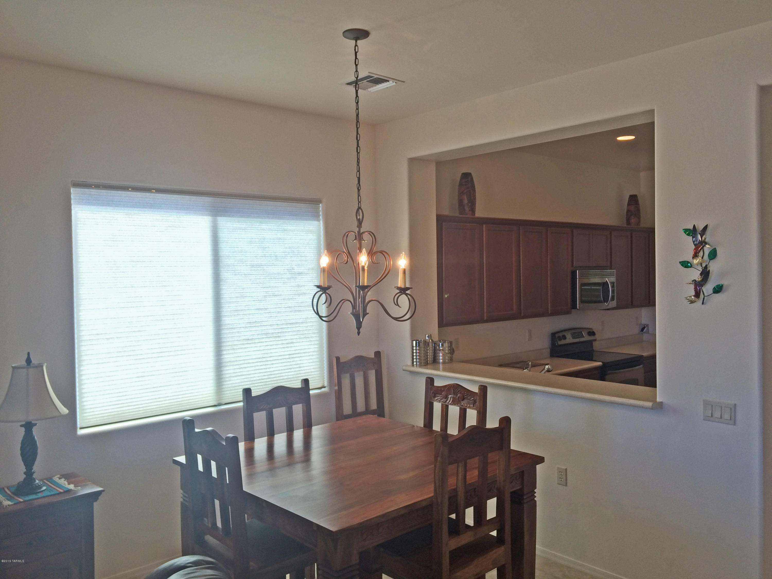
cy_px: 290
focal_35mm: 29
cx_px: 386
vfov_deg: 48.2
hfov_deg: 61.7
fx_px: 647
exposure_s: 1/60
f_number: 2.2
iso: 40
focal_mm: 4.15
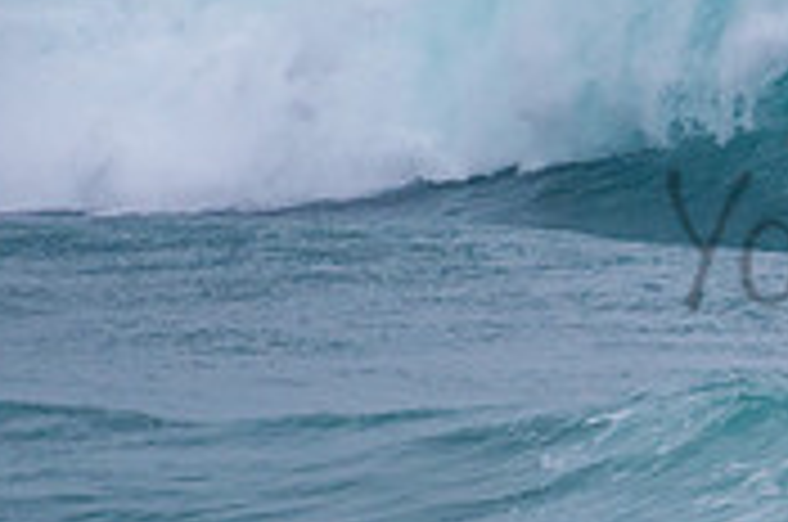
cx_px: 1078
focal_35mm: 2037
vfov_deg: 0.7
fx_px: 44506
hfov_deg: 1.0
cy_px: 134
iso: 500
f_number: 5.6
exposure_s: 1/1250
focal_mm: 500
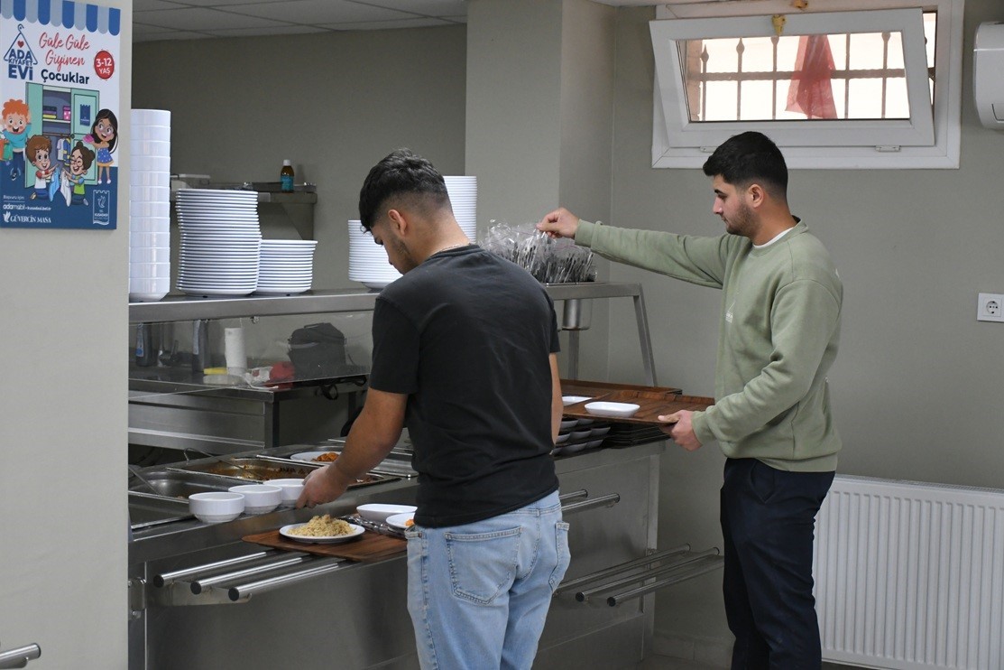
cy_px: 335
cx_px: 502
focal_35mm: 60
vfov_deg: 22.6
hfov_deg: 33.4
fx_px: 1673
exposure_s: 1/250
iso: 2500
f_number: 4.5
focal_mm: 40
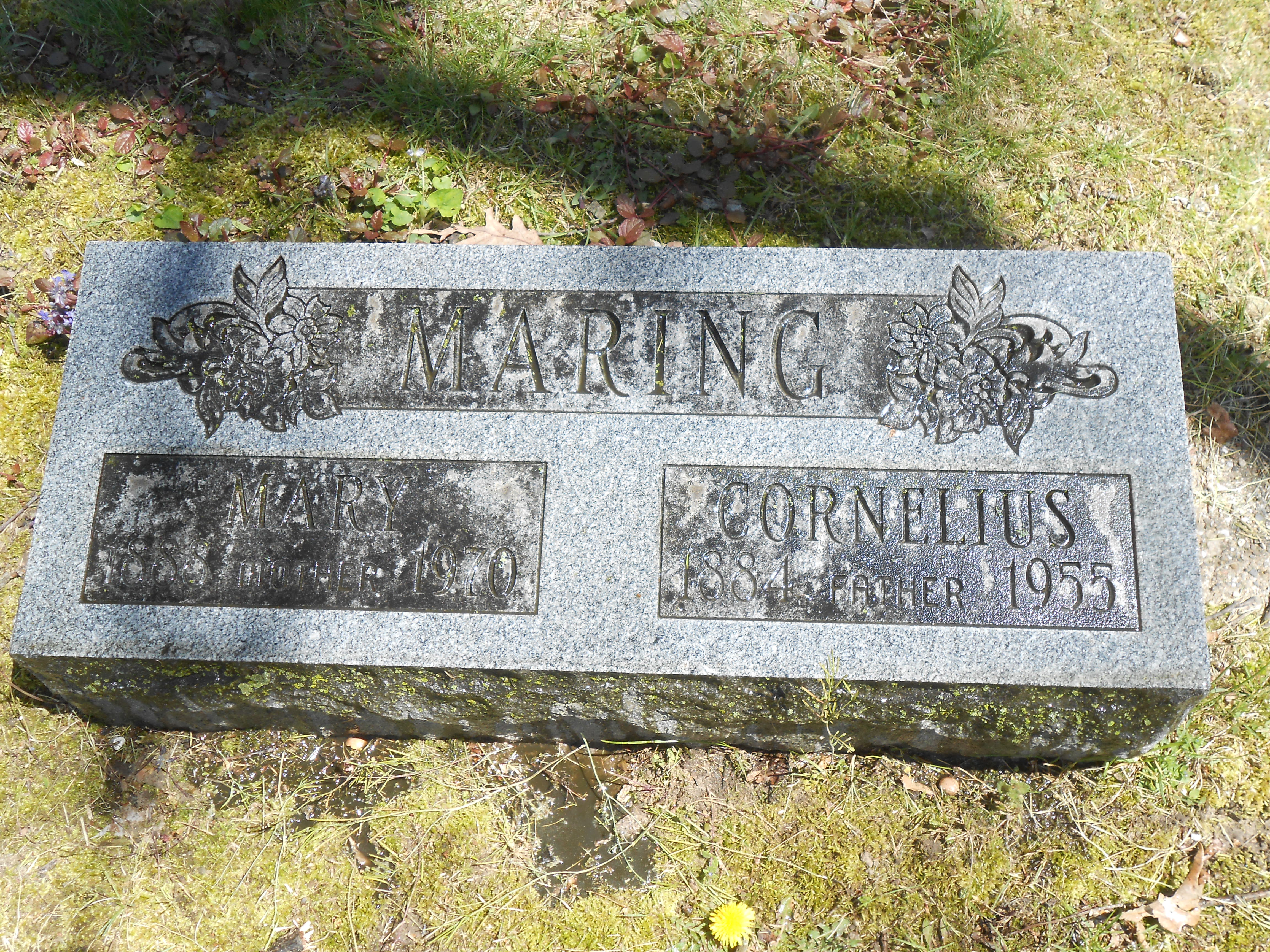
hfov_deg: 49.0
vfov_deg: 37.7
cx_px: 635
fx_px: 1394
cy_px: 476
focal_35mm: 38
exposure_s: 1/250
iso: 100
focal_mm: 6.8
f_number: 4.2
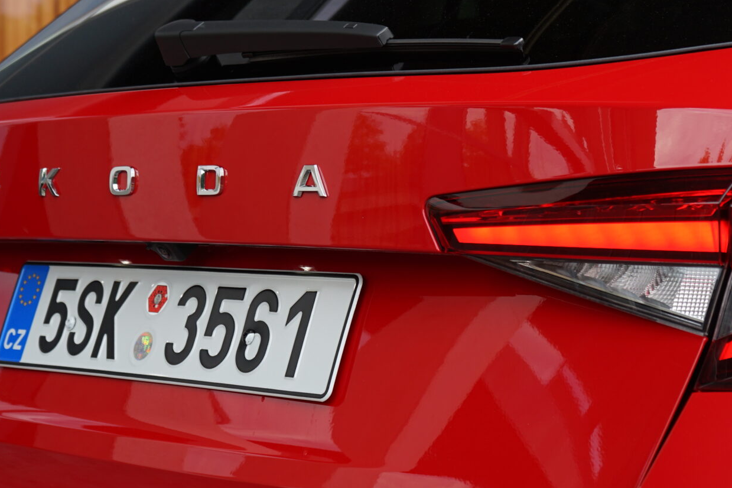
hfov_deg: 21.9
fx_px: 1891
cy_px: 195
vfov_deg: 14.7
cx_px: 447
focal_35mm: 93
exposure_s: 1/80
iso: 100
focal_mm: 45
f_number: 5.6
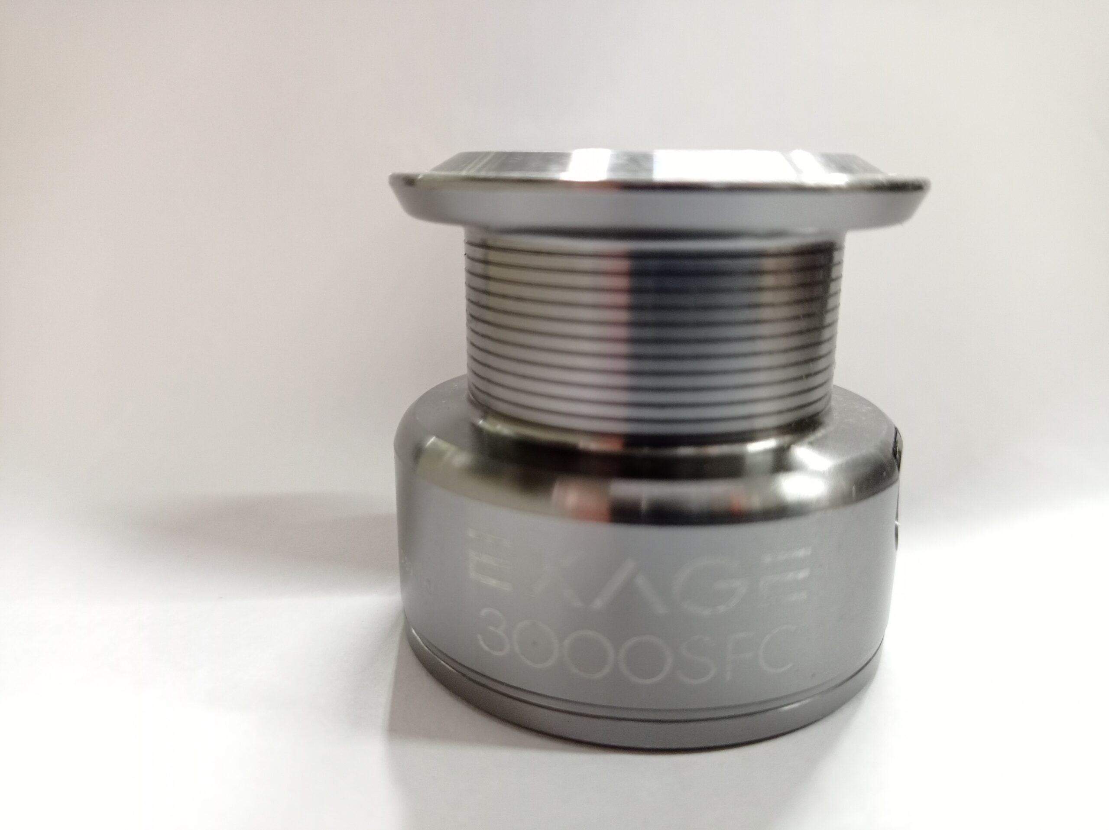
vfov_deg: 49.7
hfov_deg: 63.5
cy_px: 415
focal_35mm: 28
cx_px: 554
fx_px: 896
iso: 530
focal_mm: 4.74
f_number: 1.79
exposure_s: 1/25
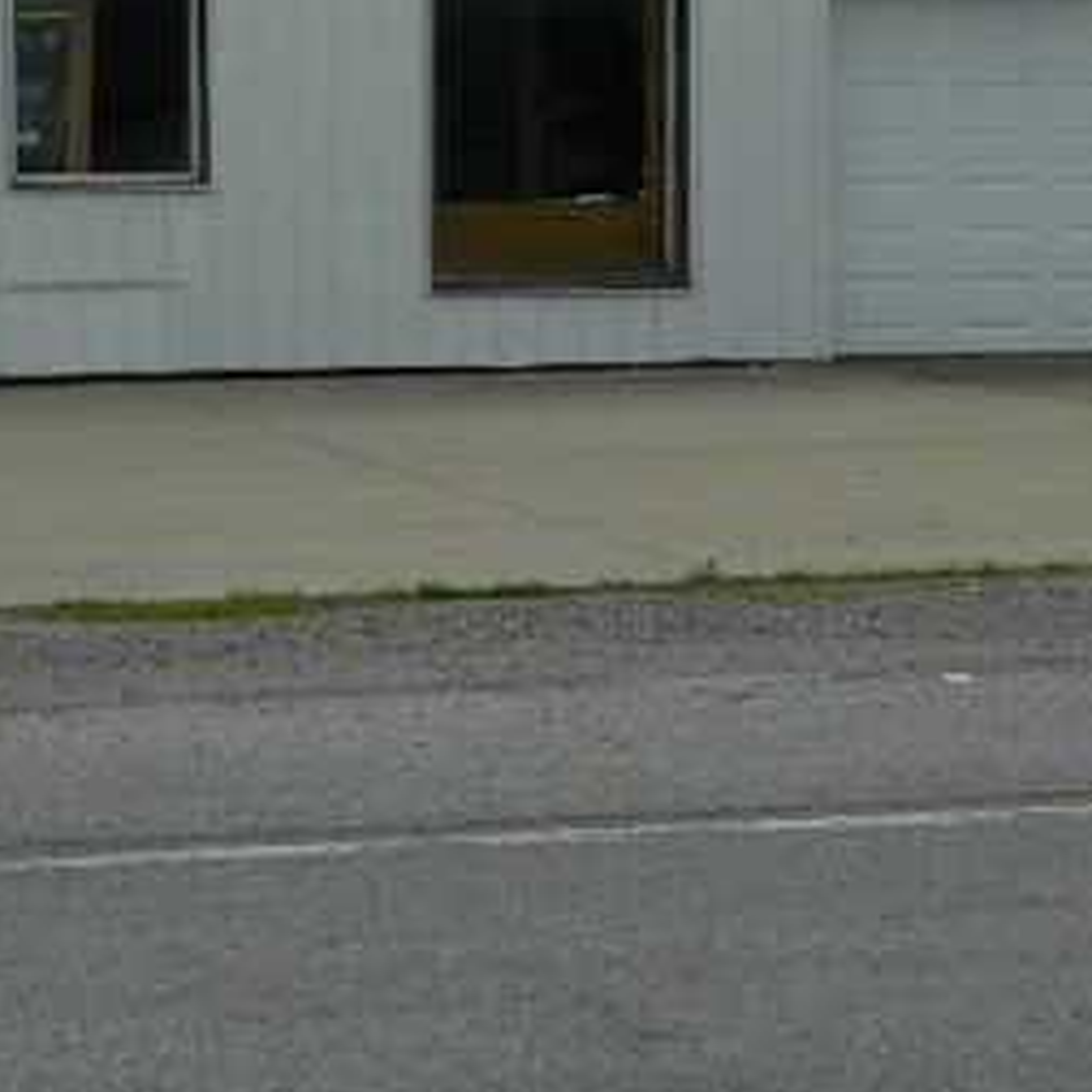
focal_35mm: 126
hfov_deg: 13.8
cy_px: -86
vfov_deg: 13.6
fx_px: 4497
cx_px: 363
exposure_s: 1/800
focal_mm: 8.4
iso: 80
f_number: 3.6
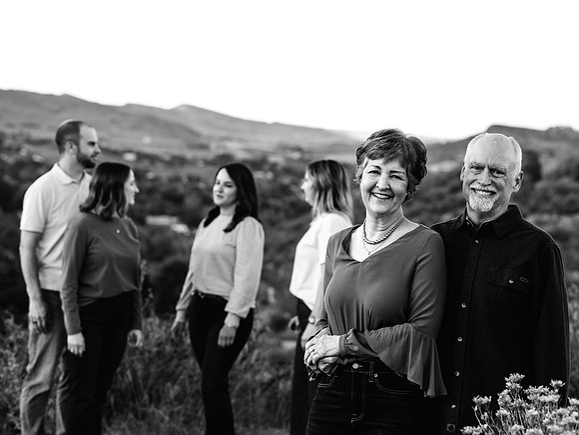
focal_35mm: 124
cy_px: 218
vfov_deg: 11.9
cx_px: 290
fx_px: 2082
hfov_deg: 15.8
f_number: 5.6
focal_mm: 115
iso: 500
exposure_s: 1/160
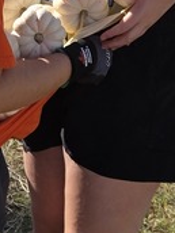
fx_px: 923
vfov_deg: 14.1
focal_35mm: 137
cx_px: 58
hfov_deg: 10.8
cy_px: -8
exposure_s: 1/4663
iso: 80
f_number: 1.8
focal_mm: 5.4
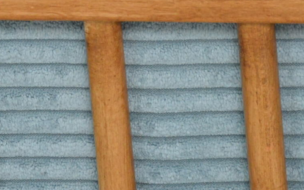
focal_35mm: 559
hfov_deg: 3.8
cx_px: 98
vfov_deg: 2.3
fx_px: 4632
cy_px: -83
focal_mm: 92
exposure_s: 1/100
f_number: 5.6
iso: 1600
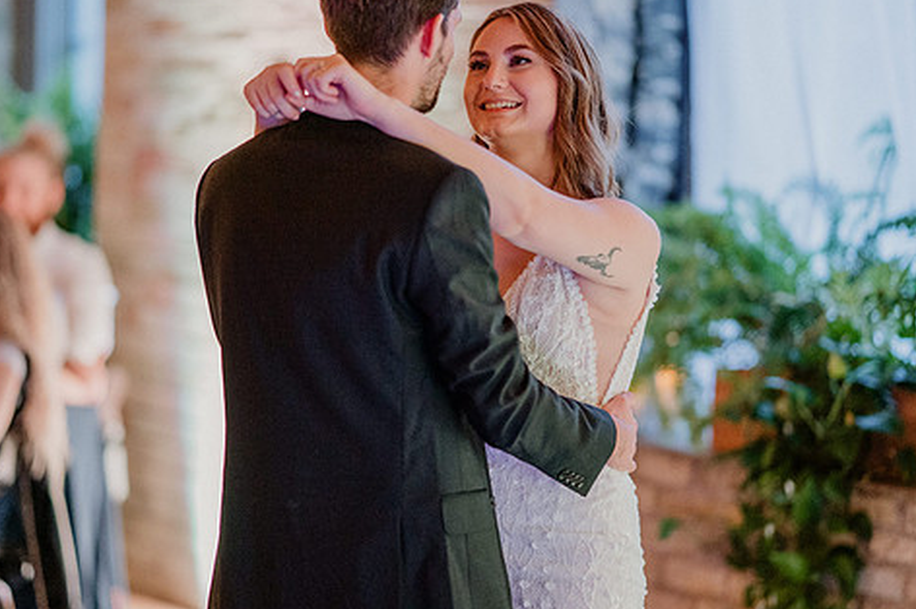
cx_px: 406
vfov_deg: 10.5
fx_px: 3331
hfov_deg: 15.7
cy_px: 256
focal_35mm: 131
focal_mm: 105
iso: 3200
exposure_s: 1/320
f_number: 1.4
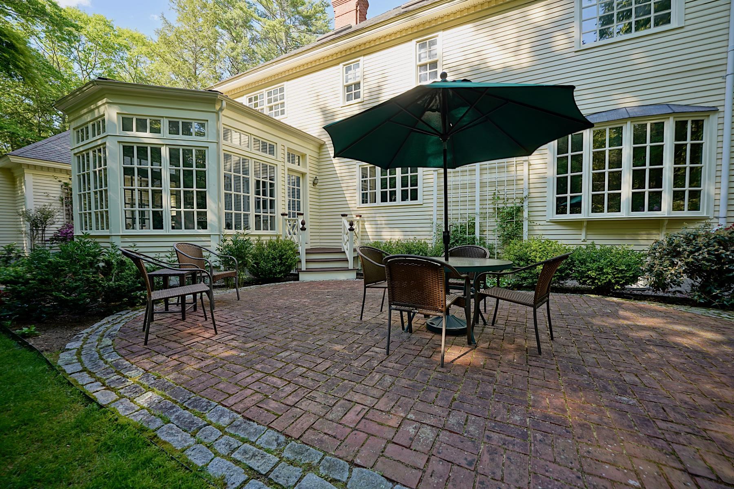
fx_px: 285
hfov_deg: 104.3
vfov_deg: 81.2
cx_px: 367
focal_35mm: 14
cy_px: 244
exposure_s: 1/80
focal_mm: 14
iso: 100
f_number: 4.5
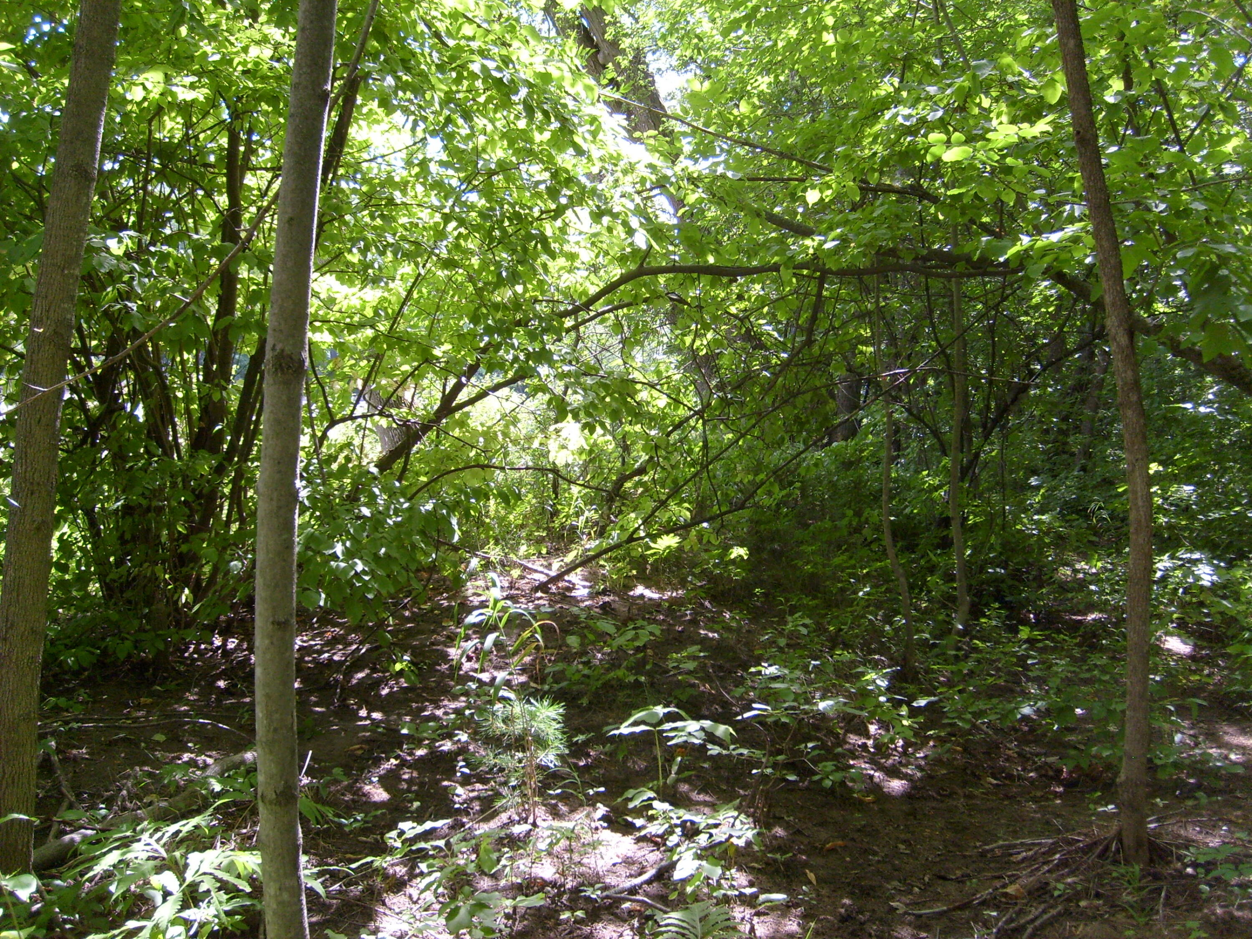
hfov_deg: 52.6
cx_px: 626
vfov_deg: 40.7
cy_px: 470
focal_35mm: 35
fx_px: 1266
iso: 80
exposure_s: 1/125
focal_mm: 5.8
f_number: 2.8
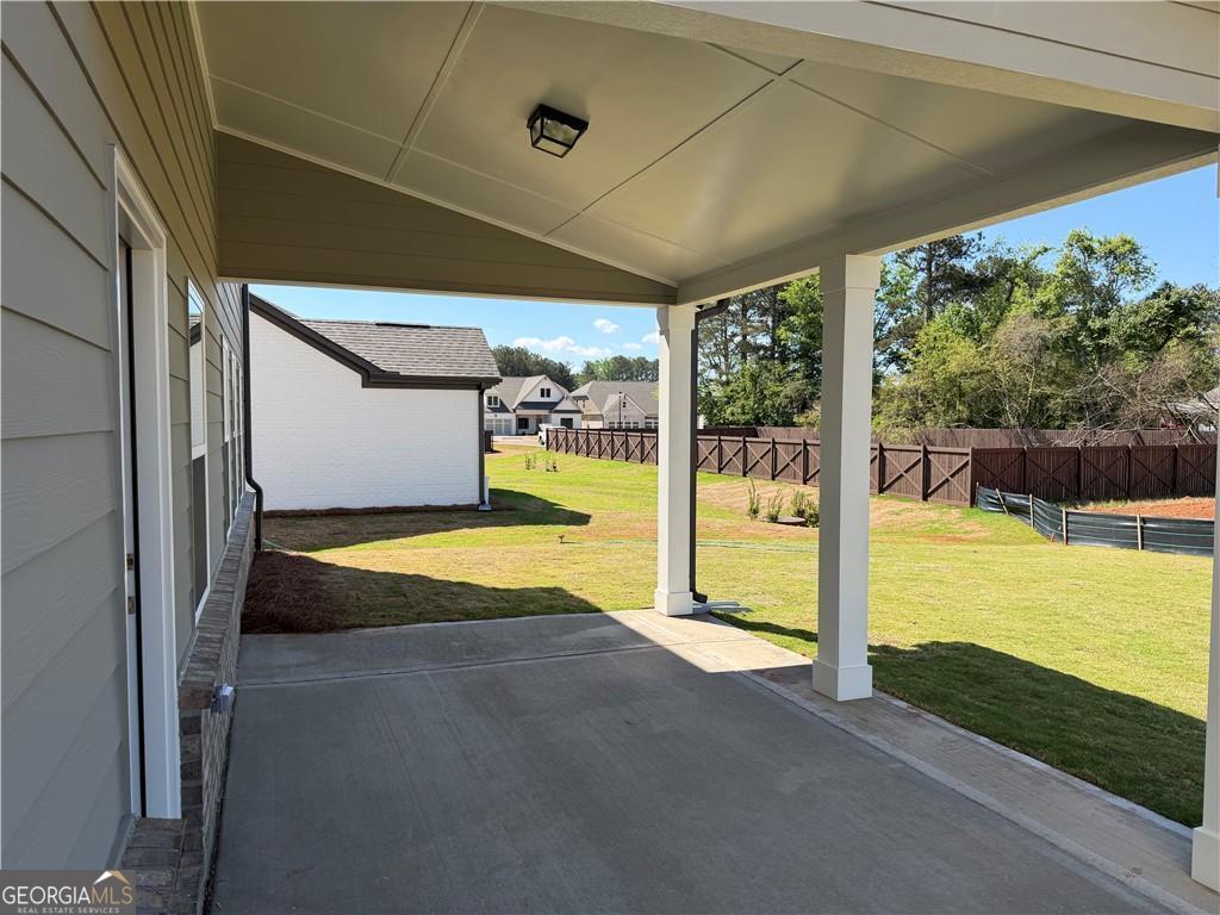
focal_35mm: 24
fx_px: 846
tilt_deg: -3.2
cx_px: 610
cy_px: 458
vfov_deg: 56.8
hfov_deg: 71.6
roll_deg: +0.5
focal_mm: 6.76
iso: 80
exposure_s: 1/2703
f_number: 1.78
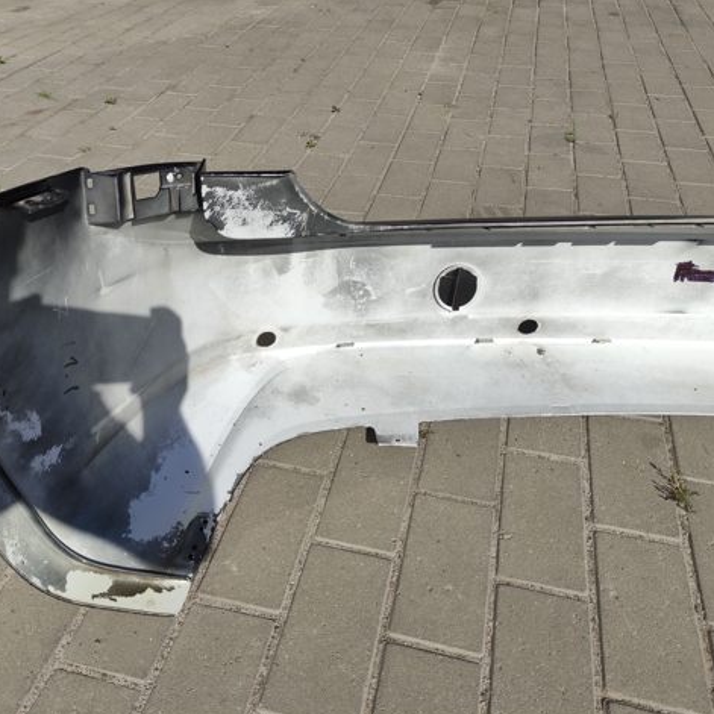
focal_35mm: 30
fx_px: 700
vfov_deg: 54.0
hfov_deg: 53.8
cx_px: 306
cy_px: 359
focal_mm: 5.43
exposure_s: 1/2163
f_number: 1.89
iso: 100
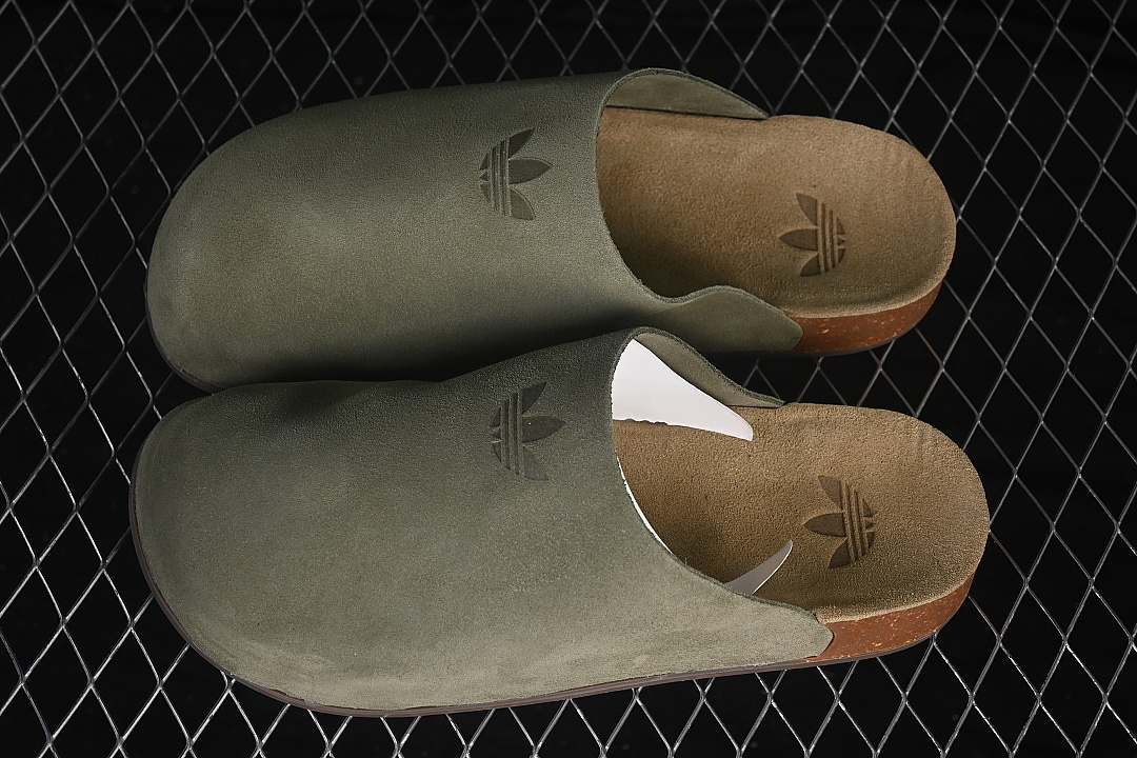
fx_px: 2369
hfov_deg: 27.0
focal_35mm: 75
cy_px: 379
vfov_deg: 18.2
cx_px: 568
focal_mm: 50
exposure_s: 1/60
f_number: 6.3
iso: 160
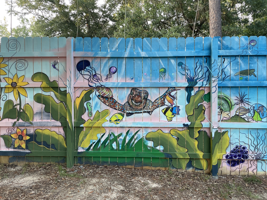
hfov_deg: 67.3
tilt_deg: -0.6
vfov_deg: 53.1
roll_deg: +0.1
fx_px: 201
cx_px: 134
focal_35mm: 26
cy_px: 100
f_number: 1.6
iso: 100
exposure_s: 1/121
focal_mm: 4.2
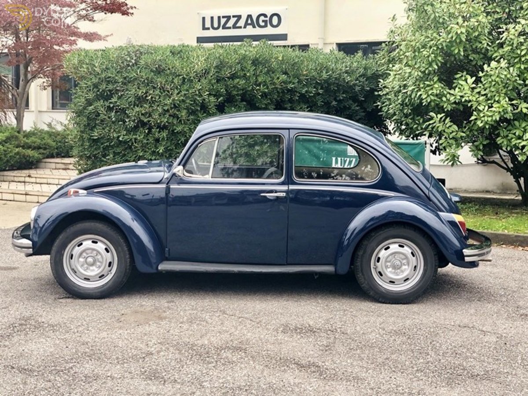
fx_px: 793
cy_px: 198
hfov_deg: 36.8
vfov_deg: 28.0
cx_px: 264
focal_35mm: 52
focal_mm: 6
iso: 16
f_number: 2.4
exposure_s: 1/120
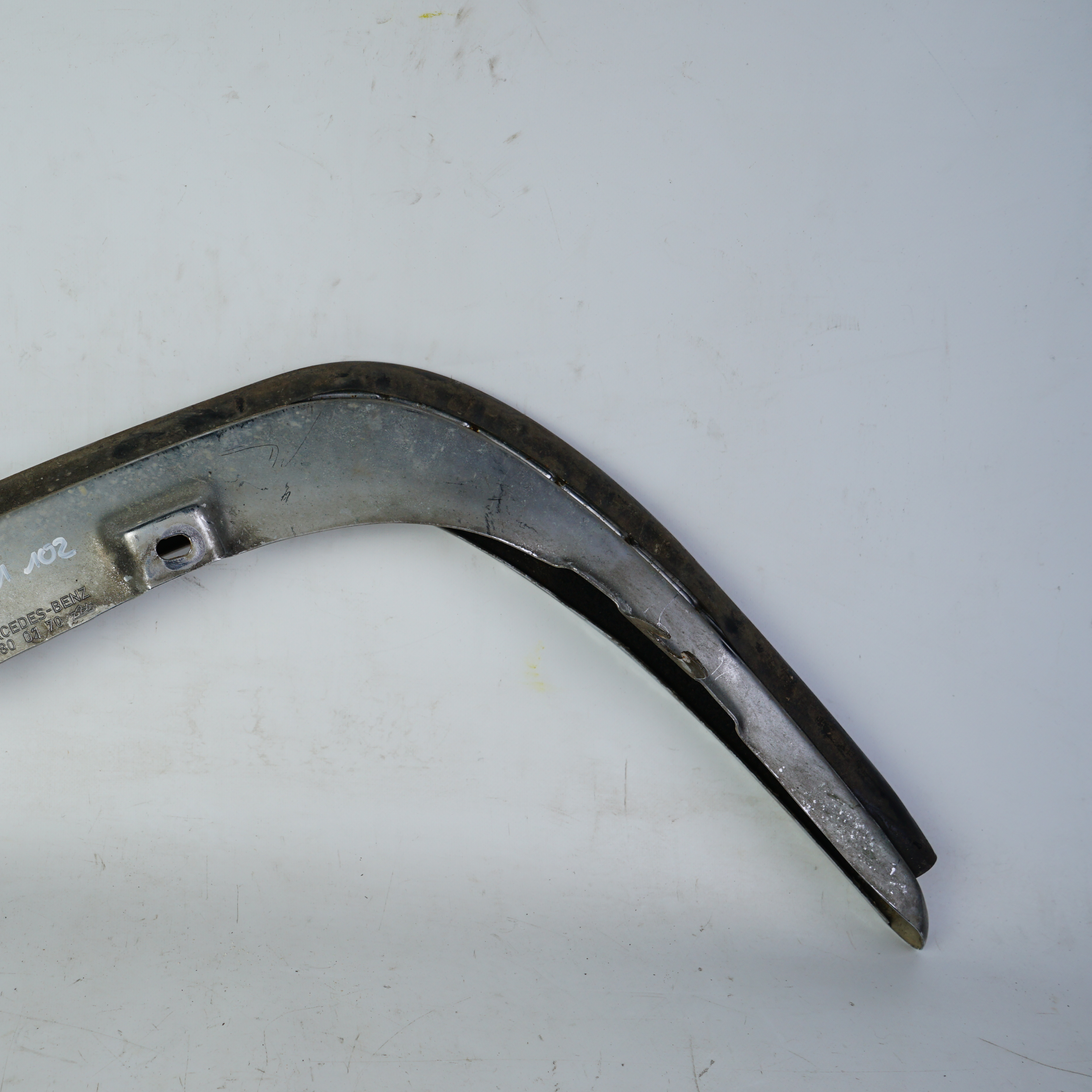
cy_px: 546
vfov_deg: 43.9
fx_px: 1356
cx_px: 286
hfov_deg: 42.6
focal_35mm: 38
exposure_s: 1/160
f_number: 8
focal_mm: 28
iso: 200
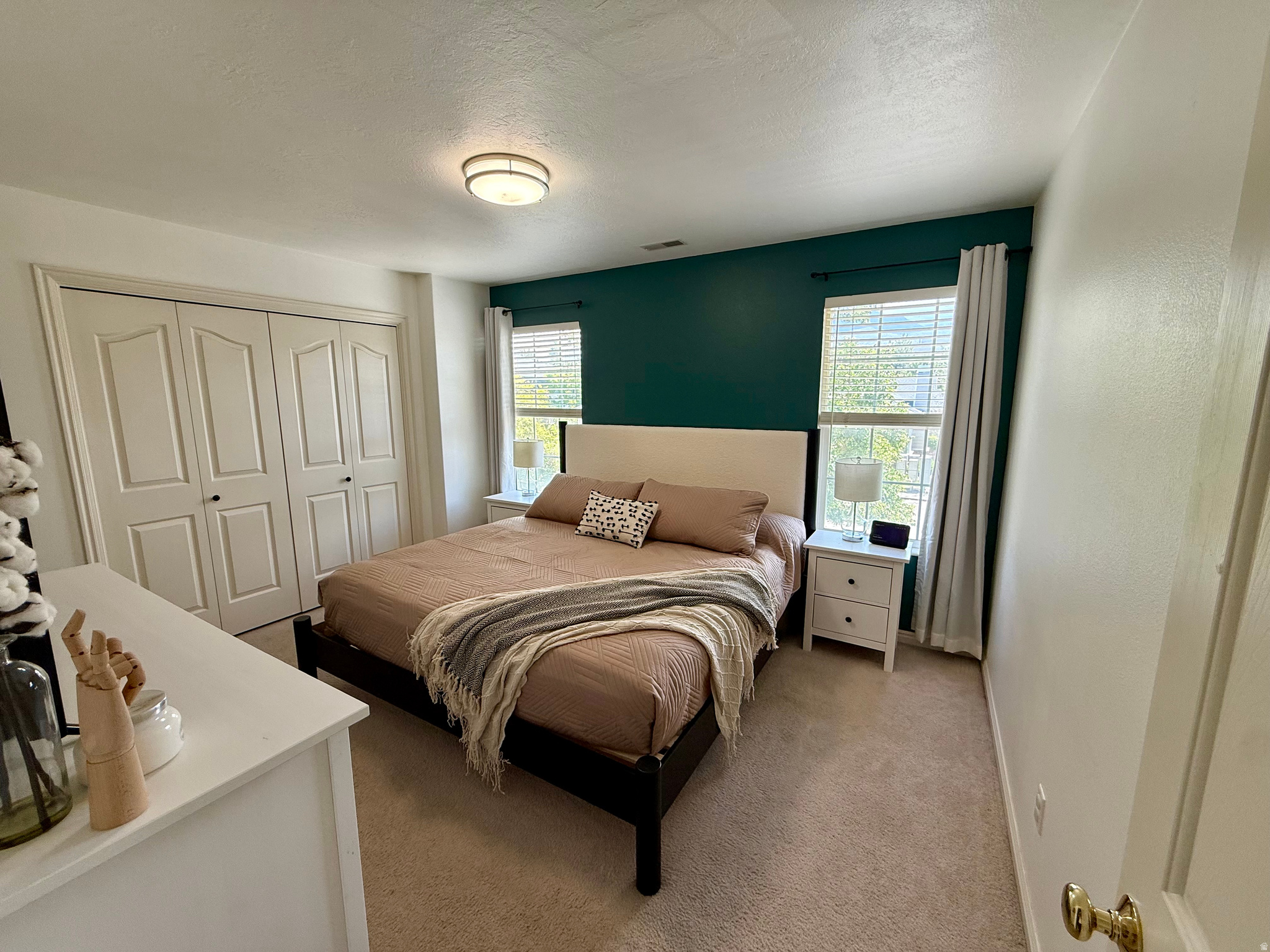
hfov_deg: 102.1
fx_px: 514
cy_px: 476
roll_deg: +0.1
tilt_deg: -9.3
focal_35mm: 14
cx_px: 635
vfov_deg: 85.7
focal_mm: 2.22
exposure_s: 1/99
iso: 100
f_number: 2.2
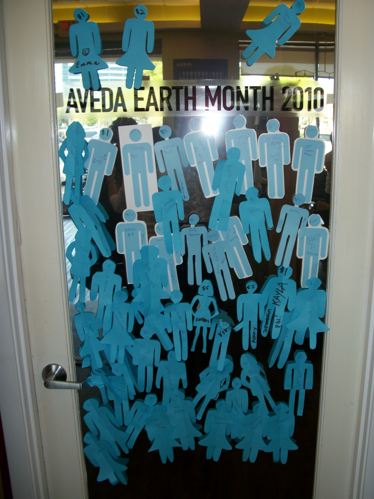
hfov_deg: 40.7
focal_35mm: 35
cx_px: 187
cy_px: 250
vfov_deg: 52.6
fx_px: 504
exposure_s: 1/60
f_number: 3.1
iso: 80
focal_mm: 6.3
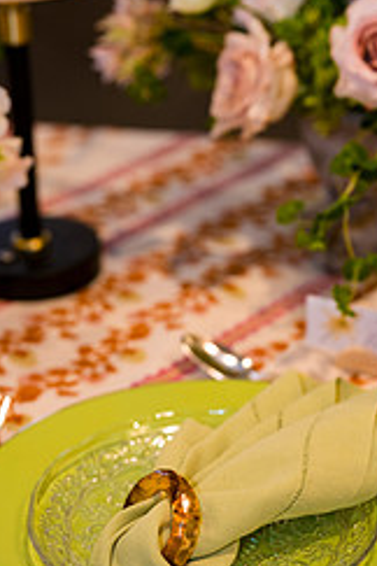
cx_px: 219
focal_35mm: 102
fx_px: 1602
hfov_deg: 13.4
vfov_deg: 20.0
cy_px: 249
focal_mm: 55
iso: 280
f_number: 2.2
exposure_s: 1/125
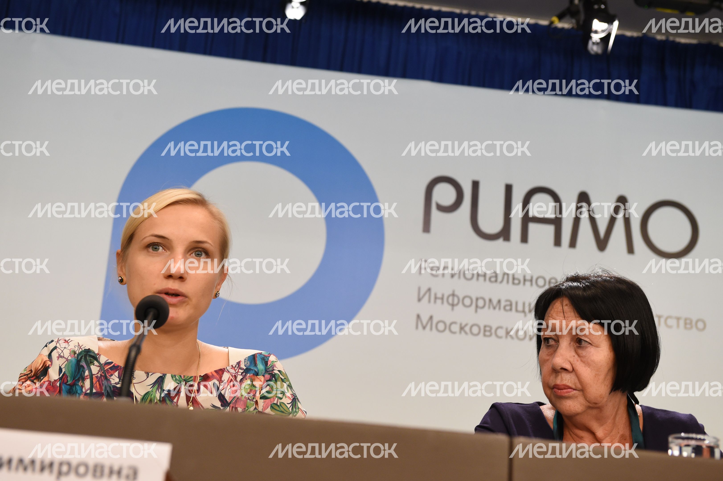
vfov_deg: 22.6
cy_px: 240
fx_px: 1204
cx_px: 362
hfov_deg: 33.4
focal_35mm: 60
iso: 2500
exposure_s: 1/250
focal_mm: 60
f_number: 4.5
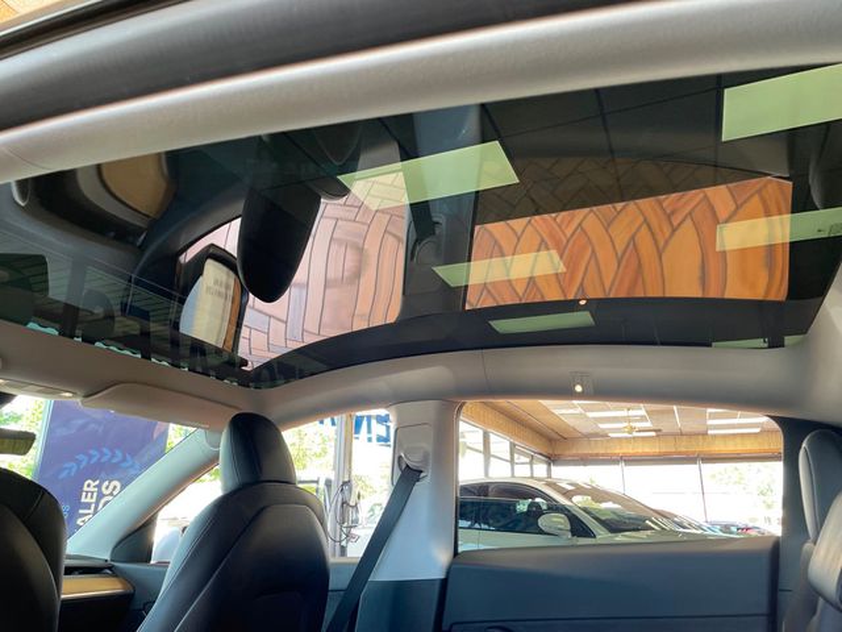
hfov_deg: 67.3
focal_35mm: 26
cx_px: 421
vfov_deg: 53.1
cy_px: 316
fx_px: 632
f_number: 1.6
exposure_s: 1/60
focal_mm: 4.2
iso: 80
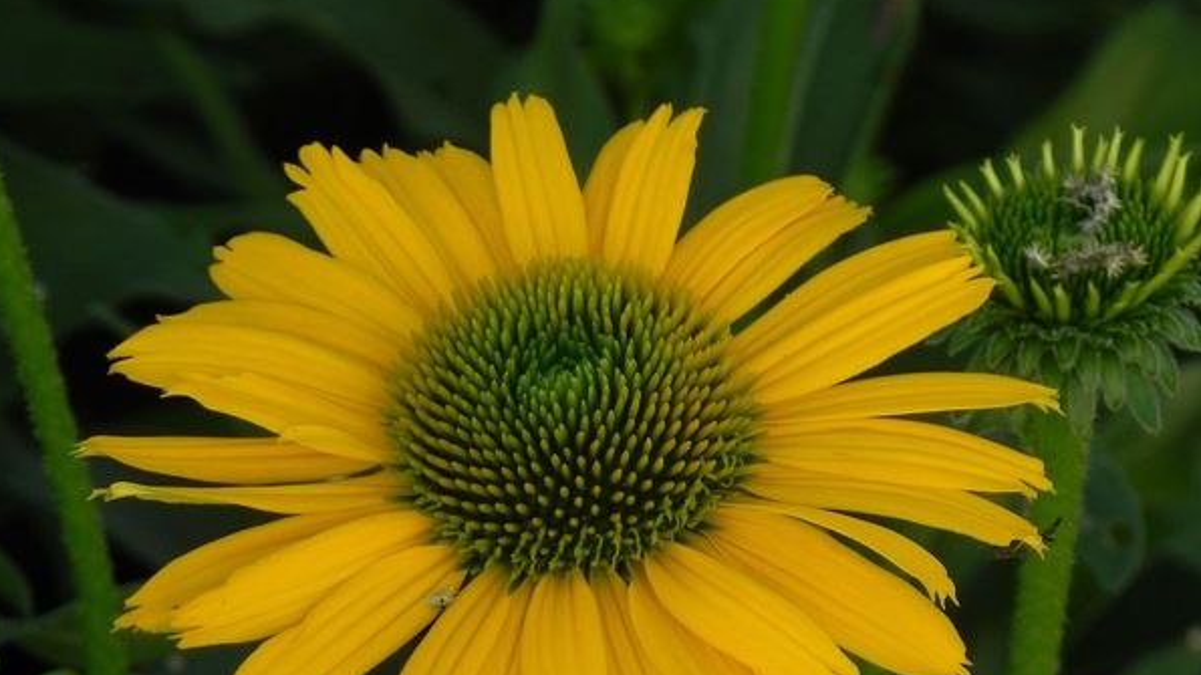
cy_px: 502
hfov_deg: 9.1
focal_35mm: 237
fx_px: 7546
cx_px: 598
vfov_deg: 5.1
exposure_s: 1/500
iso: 160
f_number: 5
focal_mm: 28.8
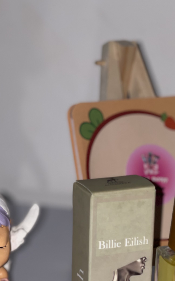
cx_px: 143
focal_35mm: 131
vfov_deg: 15.8
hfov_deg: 10.0
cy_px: 248
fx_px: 1000
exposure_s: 1/46
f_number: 2.2
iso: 20
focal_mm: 7.5
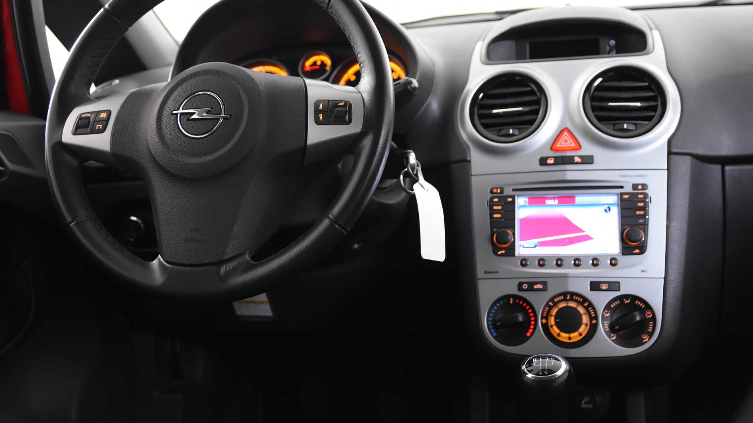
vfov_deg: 24.2
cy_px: 185
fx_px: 989
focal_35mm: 50
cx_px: 379
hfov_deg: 41.7
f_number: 3.3
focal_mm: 31
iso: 2800
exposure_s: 1/50
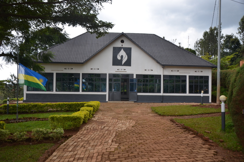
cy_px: 81
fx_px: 223
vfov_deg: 39.8
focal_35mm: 33
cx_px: 122
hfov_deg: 57.3
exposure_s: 1/250
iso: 125
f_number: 4
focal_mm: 22
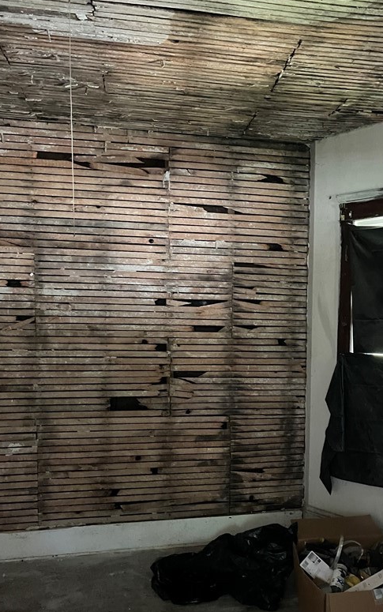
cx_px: 286
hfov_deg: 35.5
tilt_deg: -4.3
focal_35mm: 35
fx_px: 584
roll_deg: -0.5
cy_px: 358
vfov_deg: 55.0
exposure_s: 1/30
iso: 1000
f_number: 1.6
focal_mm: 5.1
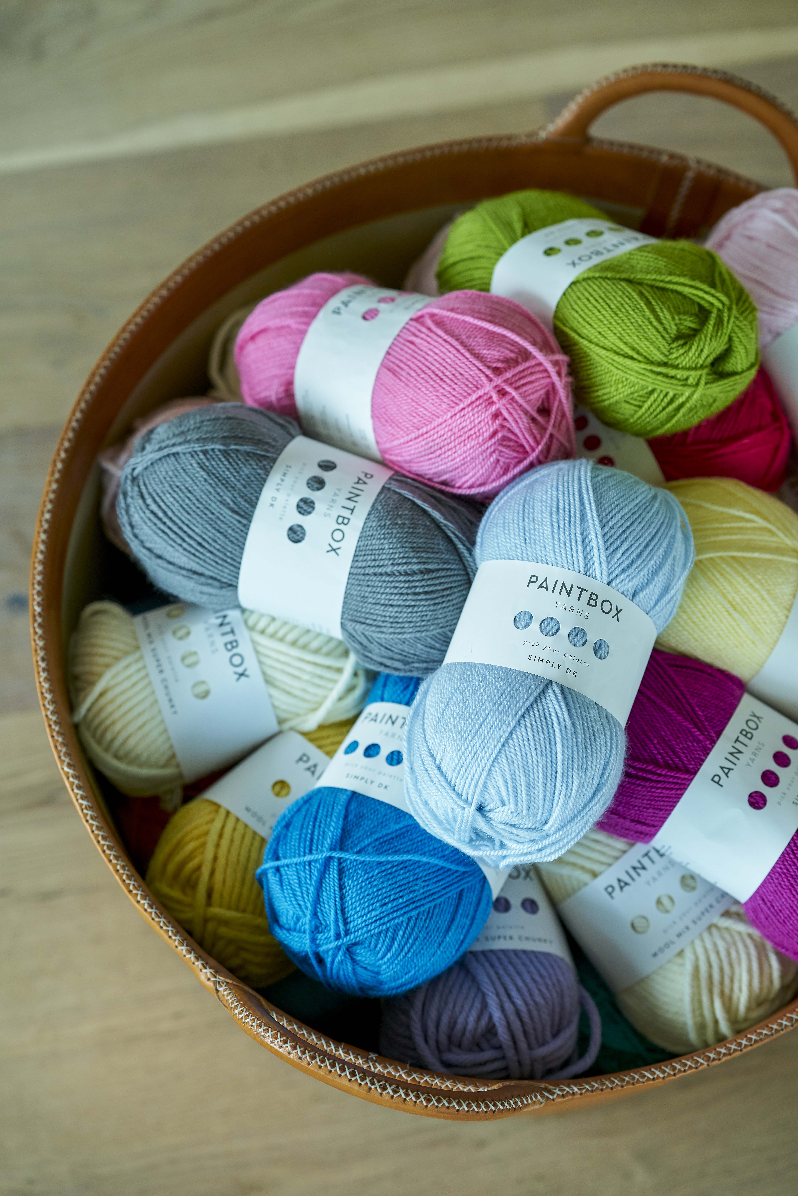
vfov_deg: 23.9
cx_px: 399
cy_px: 598
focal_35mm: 85
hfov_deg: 16.1
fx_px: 2825
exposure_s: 1/320
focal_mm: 85
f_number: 2.8
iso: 640
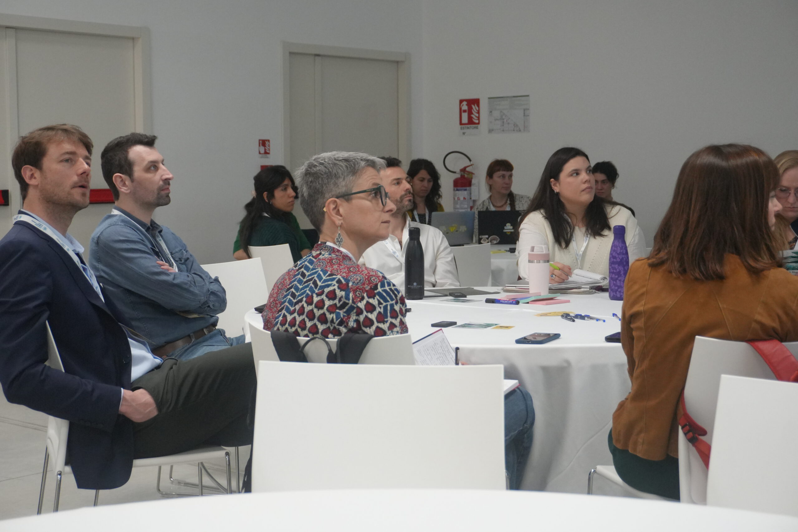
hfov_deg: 35.9
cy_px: 266
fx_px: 1230
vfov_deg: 24.4
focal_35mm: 56
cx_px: 399
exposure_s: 1/160
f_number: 5.6
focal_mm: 37
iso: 3200
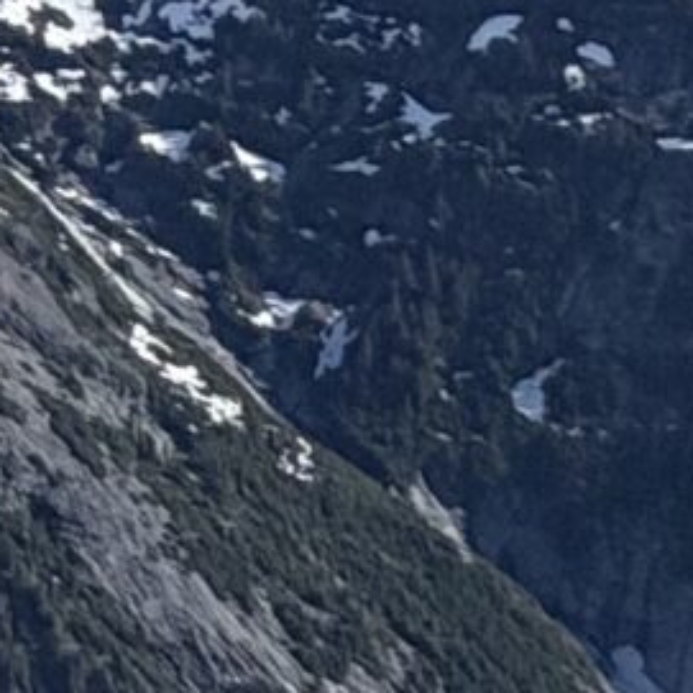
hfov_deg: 8.6
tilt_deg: +0.9
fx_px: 2650
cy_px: -739
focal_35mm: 117
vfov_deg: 12.8
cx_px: -1951
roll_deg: +0.0
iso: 40
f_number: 2.2
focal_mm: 2.22
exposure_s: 1/2985
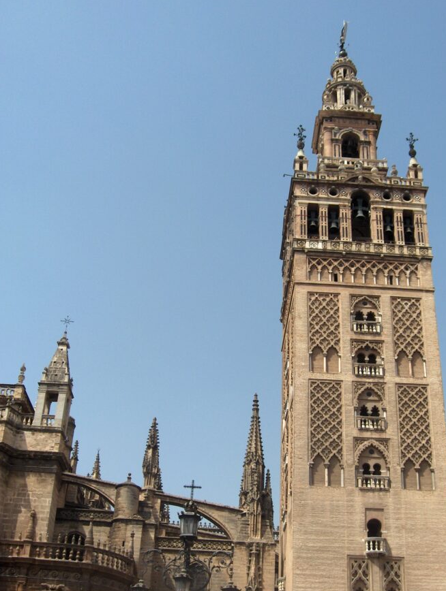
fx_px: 788
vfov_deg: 41.0
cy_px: 345
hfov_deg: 31.6
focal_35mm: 46
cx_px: 247
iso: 100
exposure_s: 1/602
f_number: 4.8
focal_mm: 8
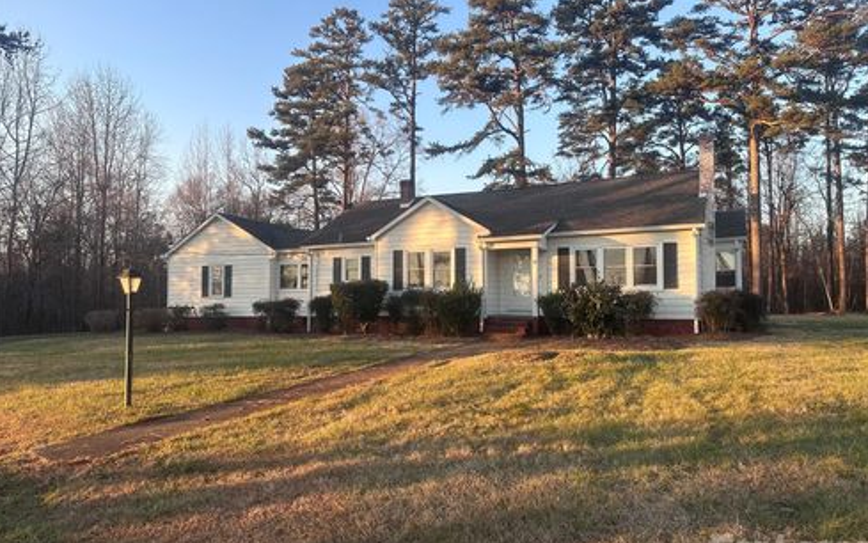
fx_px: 615
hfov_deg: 70.4
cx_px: 435
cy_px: 287
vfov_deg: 47.6
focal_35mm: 26
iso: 80
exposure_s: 1/516
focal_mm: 6.86
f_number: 1.78
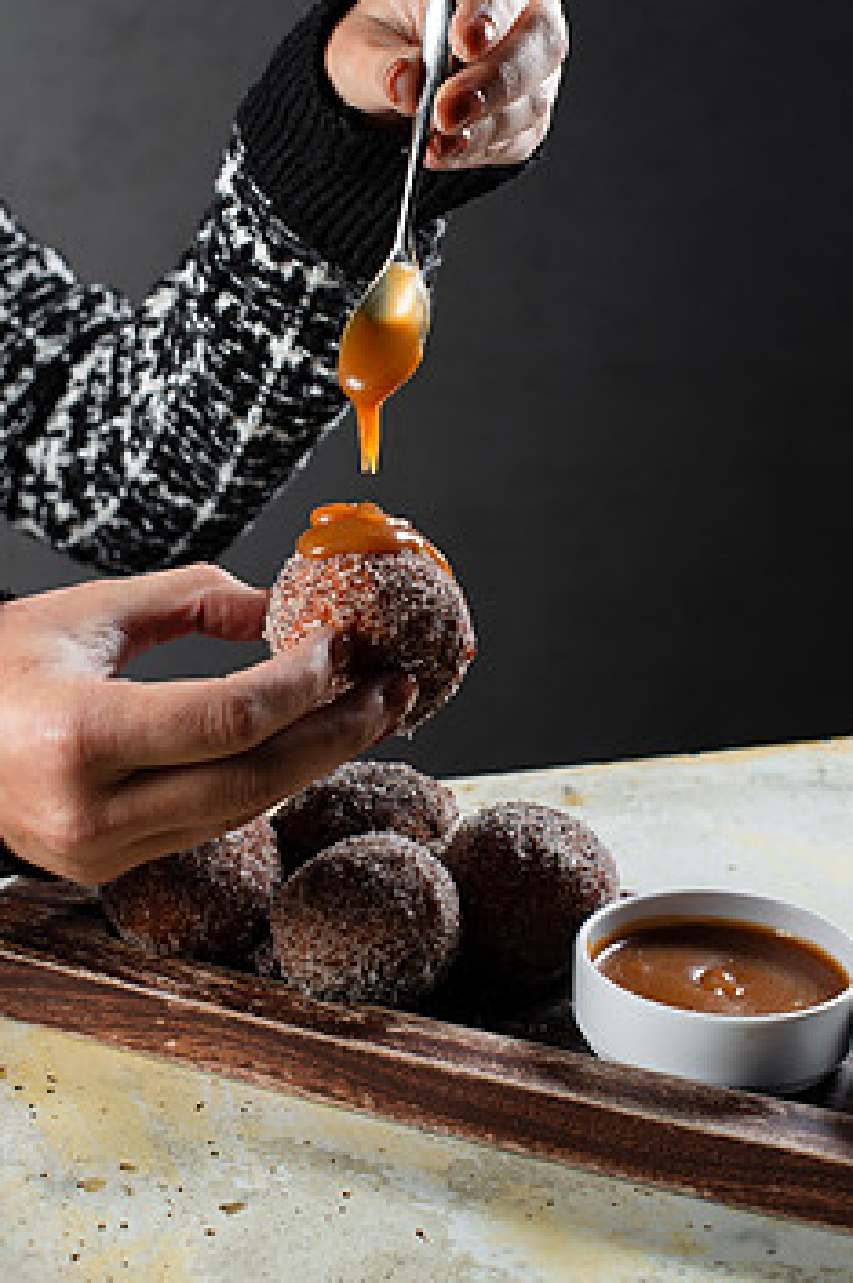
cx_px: 313
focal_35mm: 64
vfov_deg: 31.4
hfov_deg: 21.2
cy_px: 590
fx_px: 2279
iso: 200
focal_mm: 50
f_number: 7.1
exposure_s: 1/200
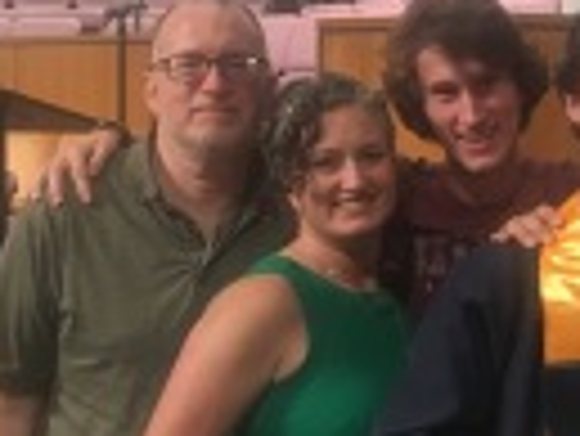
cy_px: 229
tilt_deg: -5.0
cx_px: 562
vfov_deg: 18.0
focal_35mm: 82
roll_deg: -1.6
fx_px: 1375
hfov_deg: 23.0
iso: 200
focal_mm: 4.15
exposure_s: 1/15
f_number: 2.2
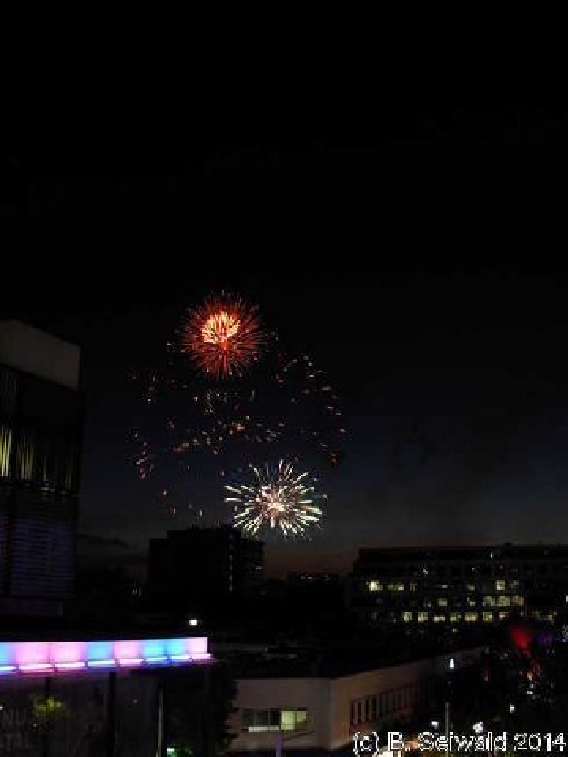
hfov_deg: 37.7
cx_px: 284
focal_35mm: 38
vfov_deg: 49.0
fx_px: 831
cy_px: 378
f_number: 2.9
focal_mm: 6.3
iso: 122
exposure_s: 1/4
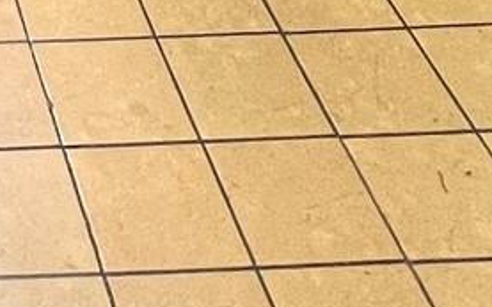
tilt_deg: -6.5
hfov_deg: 18.0
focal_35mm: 102
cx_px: -263
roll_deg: +1.5
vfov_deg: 8.5
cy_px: -830
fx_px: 1367
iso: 100
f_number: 1.8
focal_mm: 1.57
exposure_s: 1/99
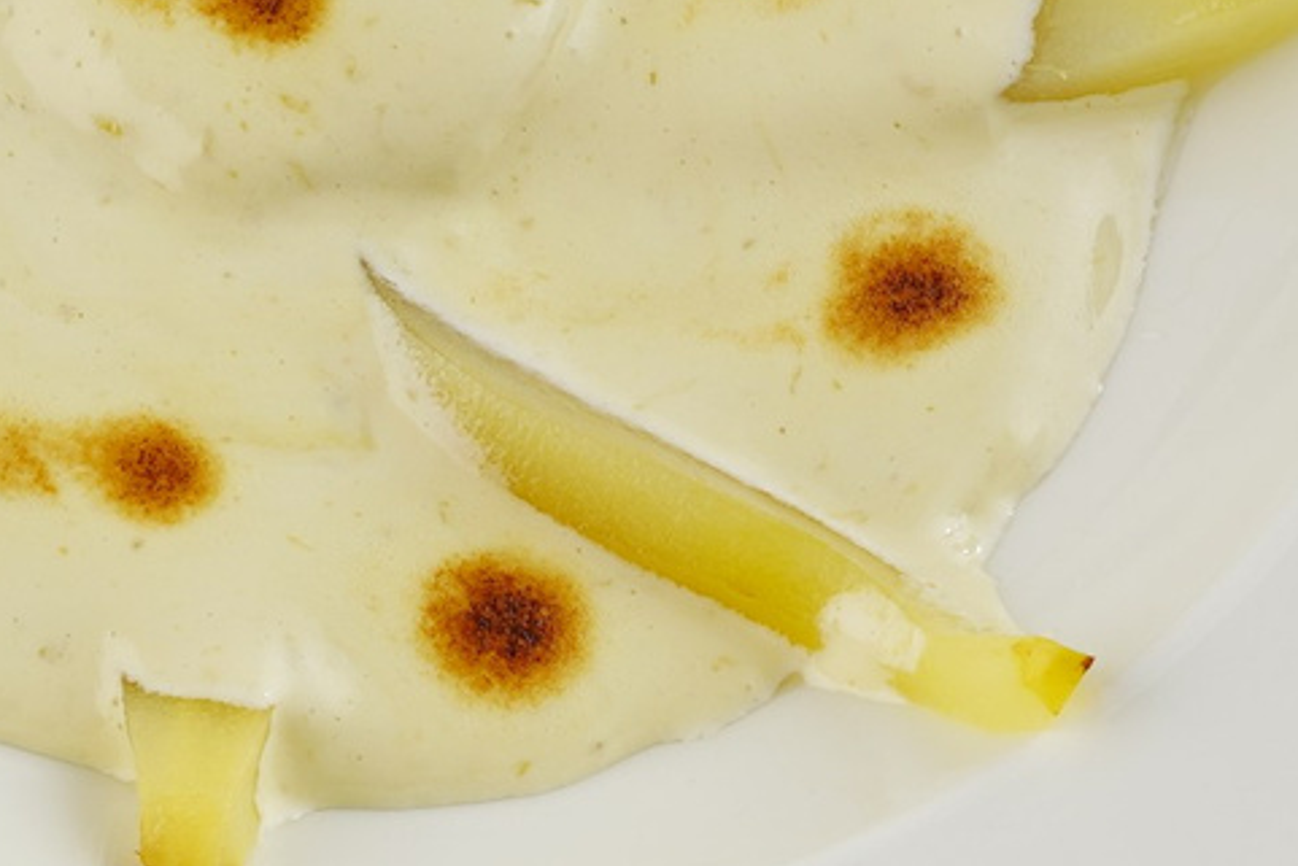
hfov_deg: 7.7
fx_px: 9593
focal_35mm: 266
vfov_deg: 5.1
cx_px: 739
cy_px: -347
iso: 100
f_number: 13
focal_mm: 50
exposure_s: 1/160
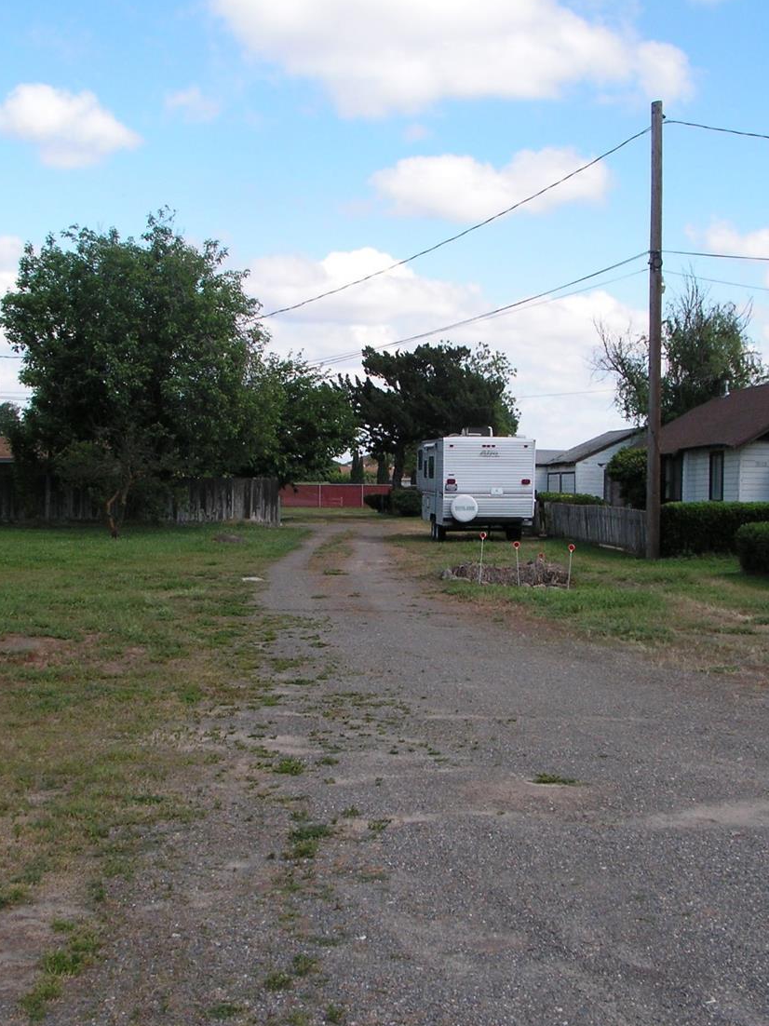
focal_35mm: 49
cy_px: 514
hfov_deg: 29.7
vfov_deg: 38.9
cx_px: 381
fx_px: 1452
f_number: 4.8
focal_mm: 6
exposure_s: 1/250
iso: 50
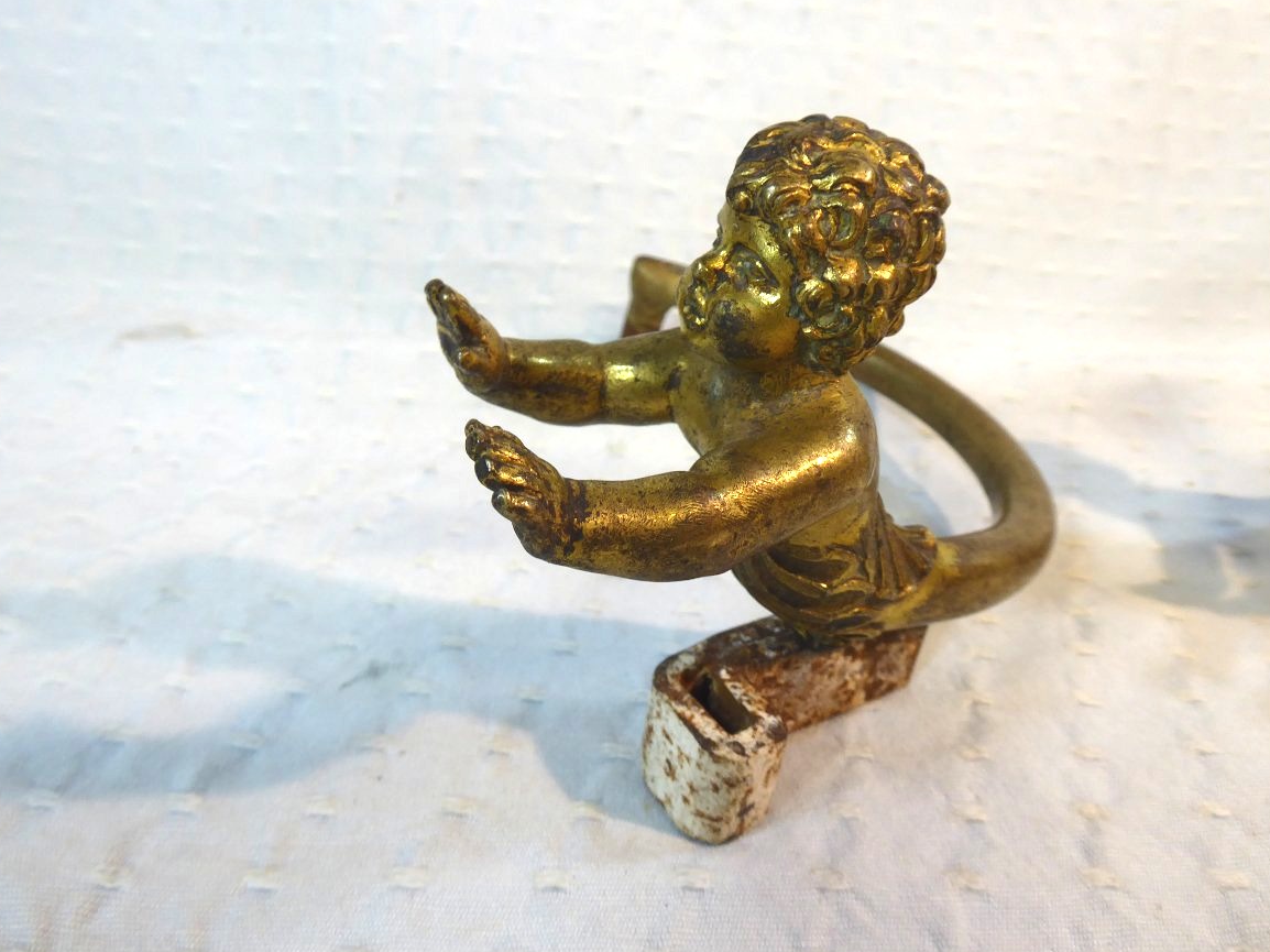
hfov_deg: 67.3
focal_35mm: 26
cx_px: 626
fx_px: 954
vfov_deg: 53.0
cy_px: 490
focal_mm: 4.3
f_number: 3.3
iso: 160
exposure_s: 1/60
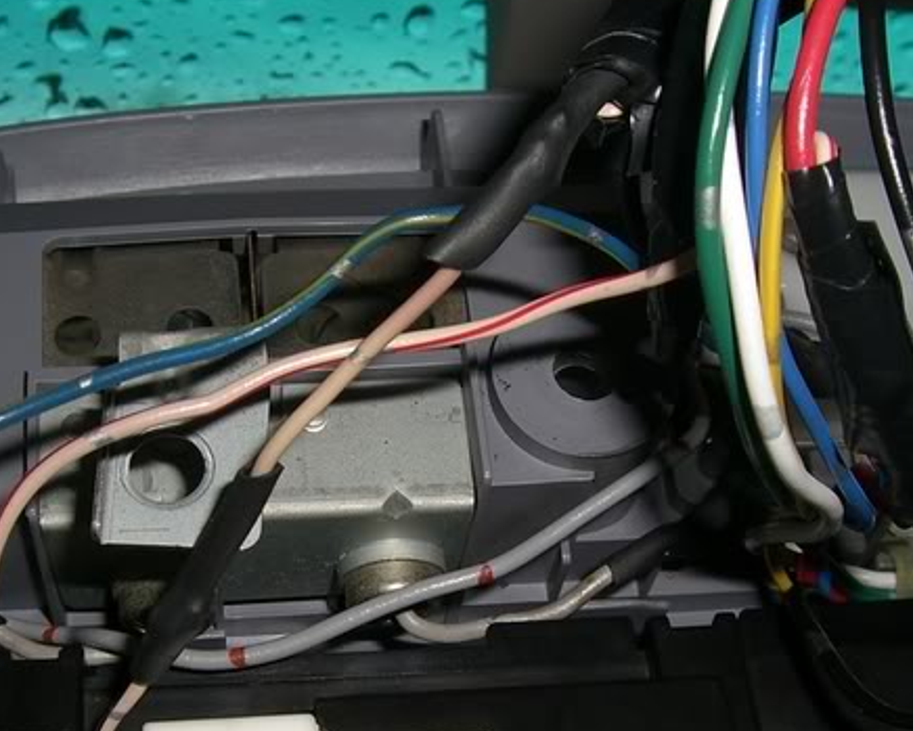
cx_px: 461
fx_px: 1838
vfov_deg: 22.3
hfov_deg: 27.9
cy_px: 530
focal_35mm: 68
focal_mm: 6.2
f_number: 4.3
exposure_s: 1/60
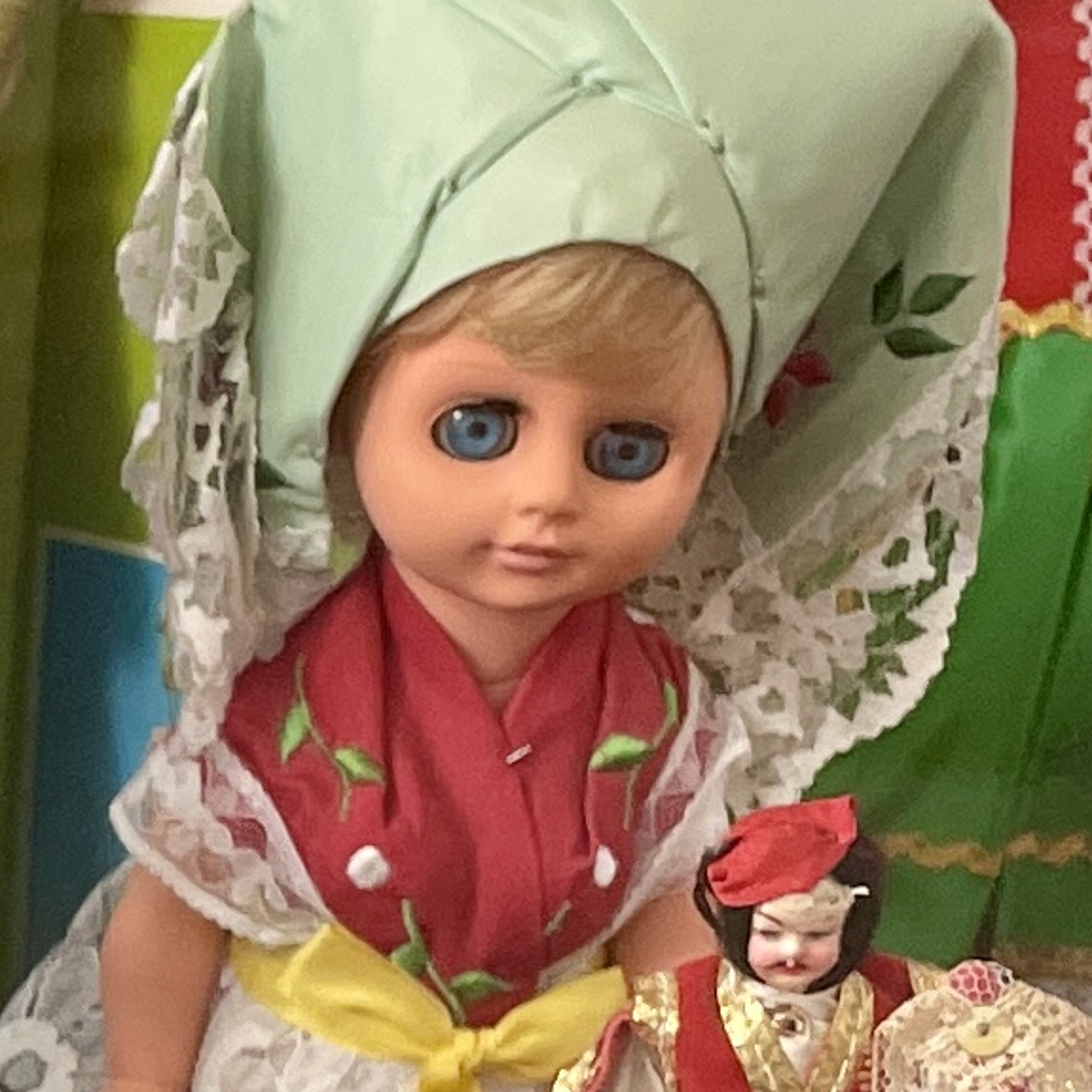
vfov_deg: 10.6
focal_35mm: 161
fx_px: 5746
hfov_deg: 9.9
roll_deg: -1.0
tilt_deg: -21.5
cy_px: 1414
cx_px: -1202
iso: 100
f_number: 1.6
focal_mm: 4.2
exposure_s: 1/121
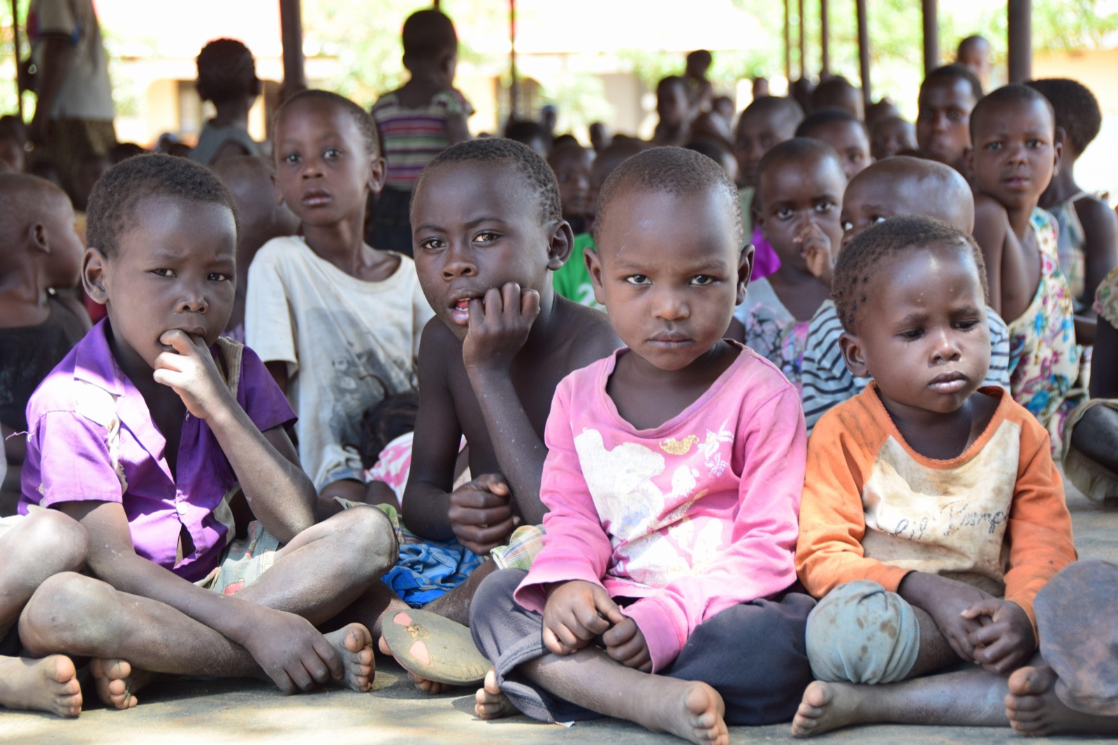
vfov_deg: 13.0
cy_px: 372
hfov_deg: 19.5
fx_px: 3260
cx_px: 559
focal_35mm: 105
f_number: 5.6
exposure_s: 1/160
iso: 400
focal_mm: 70
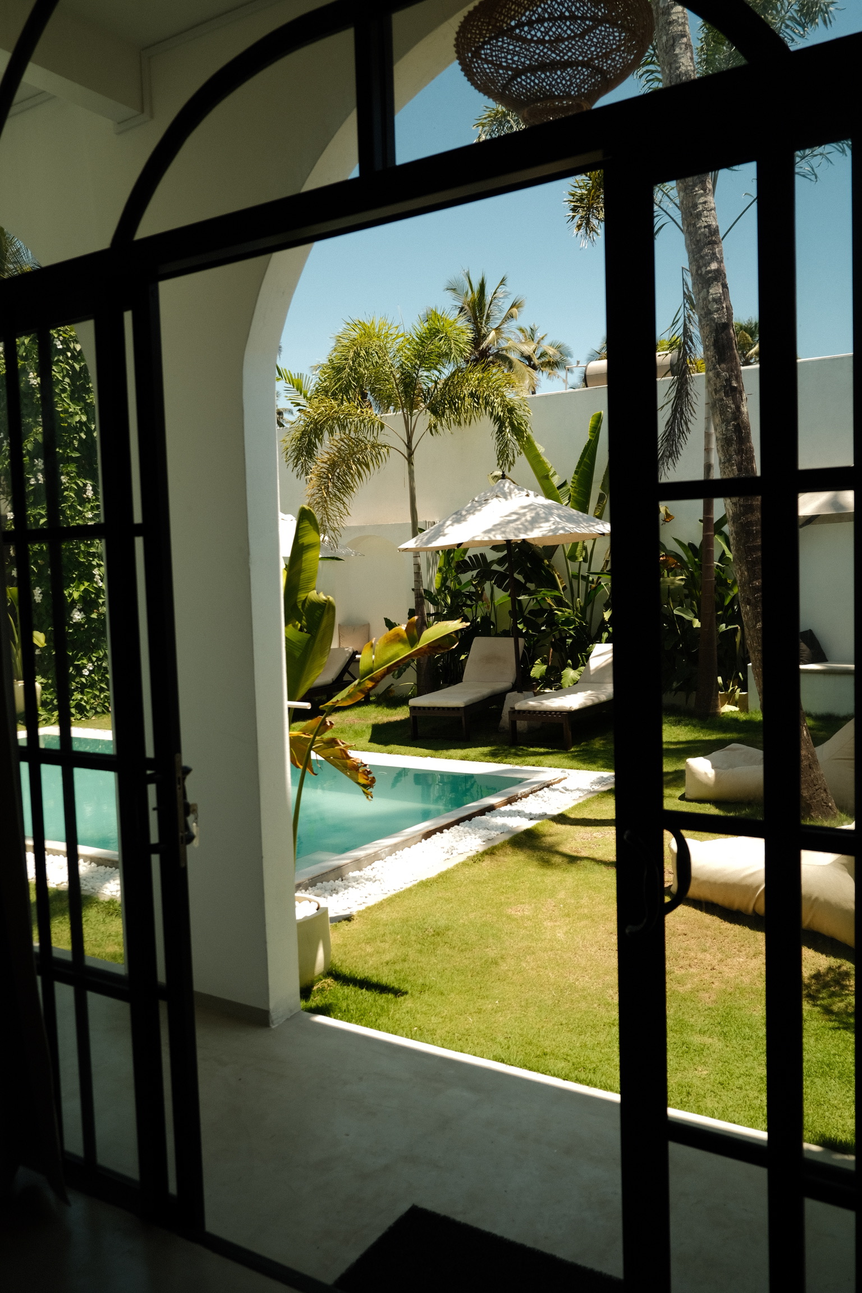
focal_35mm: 28
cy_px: 646
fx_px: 1006
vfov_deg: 65.5
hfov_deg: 46.4
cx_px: 431
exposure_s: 1/500
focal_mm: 18.8
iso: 80
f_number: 3.6
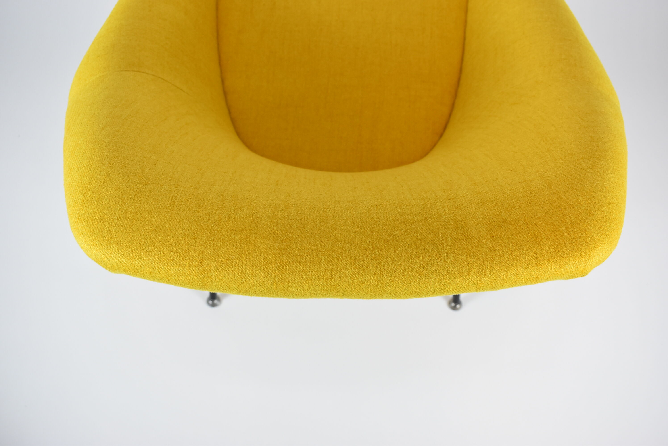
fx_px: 668
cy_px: 223
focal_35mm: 36
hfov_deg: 53.1
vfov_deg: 36.9
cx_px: 334
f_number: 5.6
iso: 800
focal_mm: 24
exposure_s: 1/125
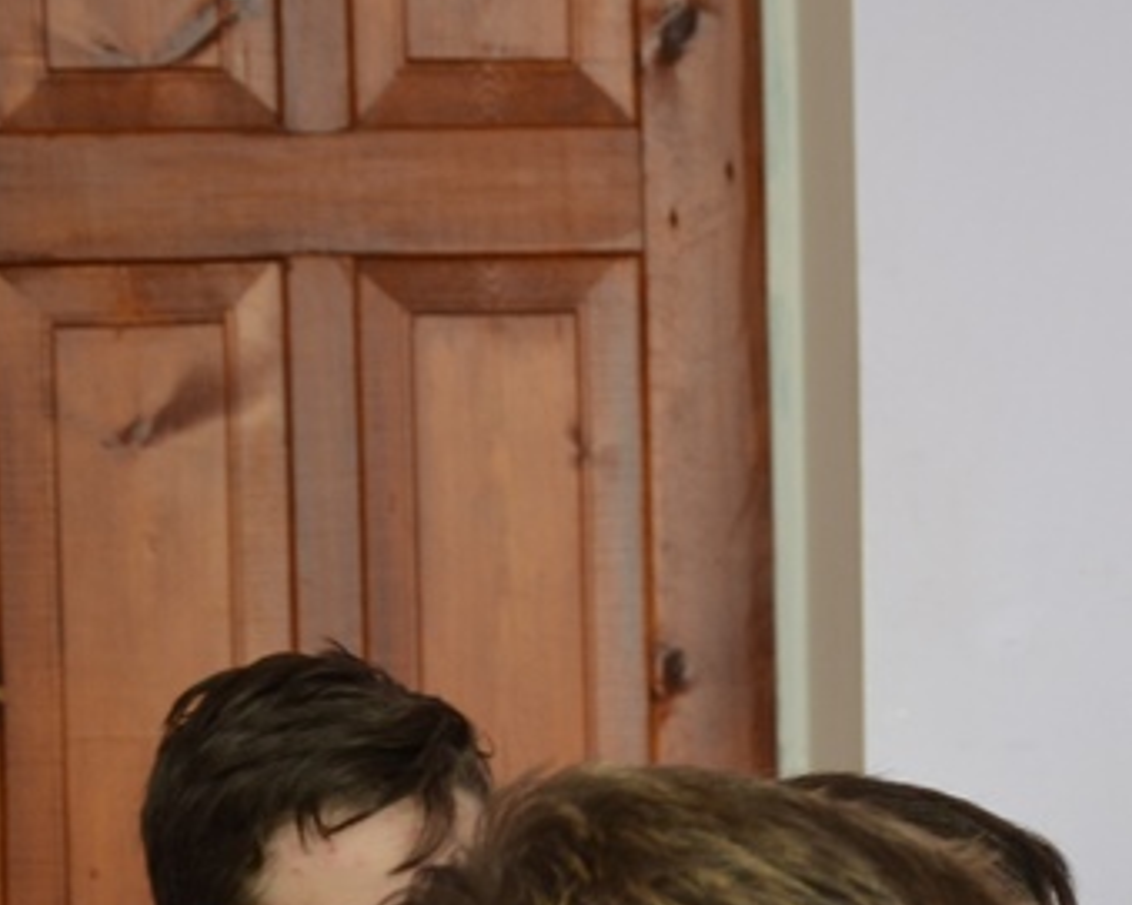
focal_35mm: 191
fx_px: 6411
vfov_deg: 8.1
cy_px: 486
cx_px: 1346
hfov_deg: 9.9
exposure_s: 1/60
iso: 560
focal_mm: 45
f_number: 4.8
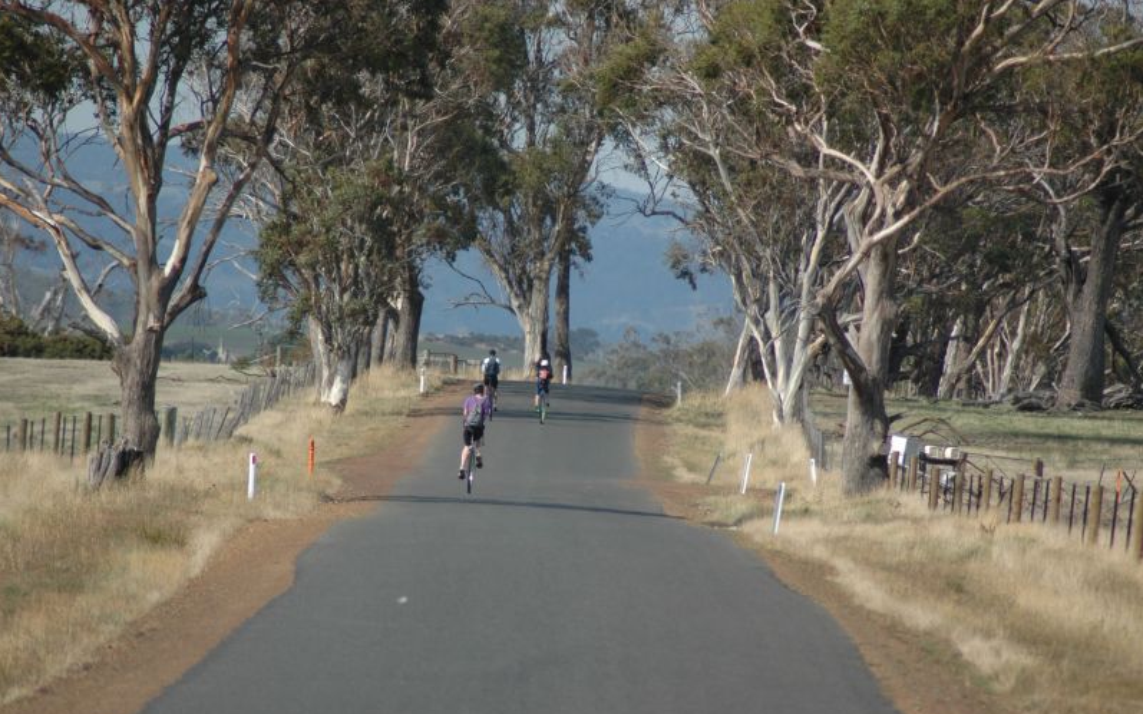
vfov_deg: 2.9
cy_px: 379
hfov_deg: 4.6
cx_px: 572
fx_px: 14328
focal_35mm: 460
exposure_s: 1/1000
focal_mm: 300
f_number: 5.6
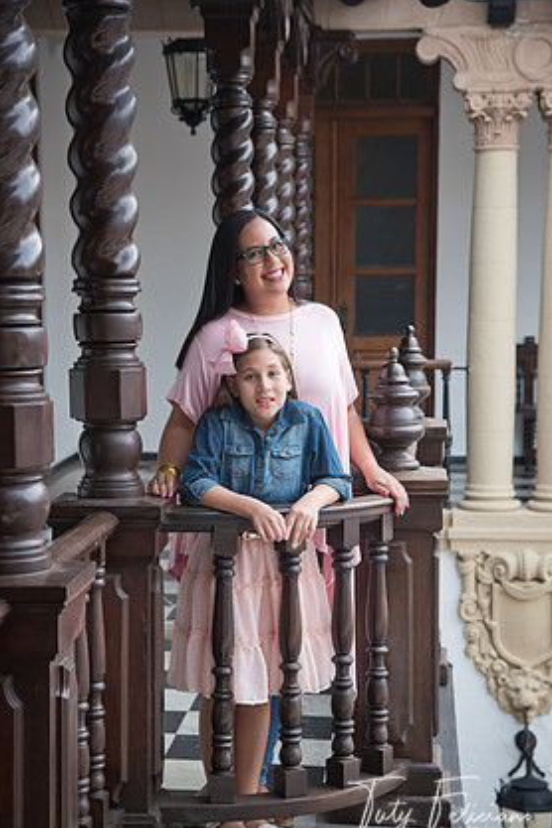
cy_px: 431
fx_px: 1863
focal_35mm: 81
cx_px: 264
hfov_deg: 16.9
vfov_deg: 25.1
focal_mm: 75
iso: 640
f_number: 5
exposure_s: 1/125
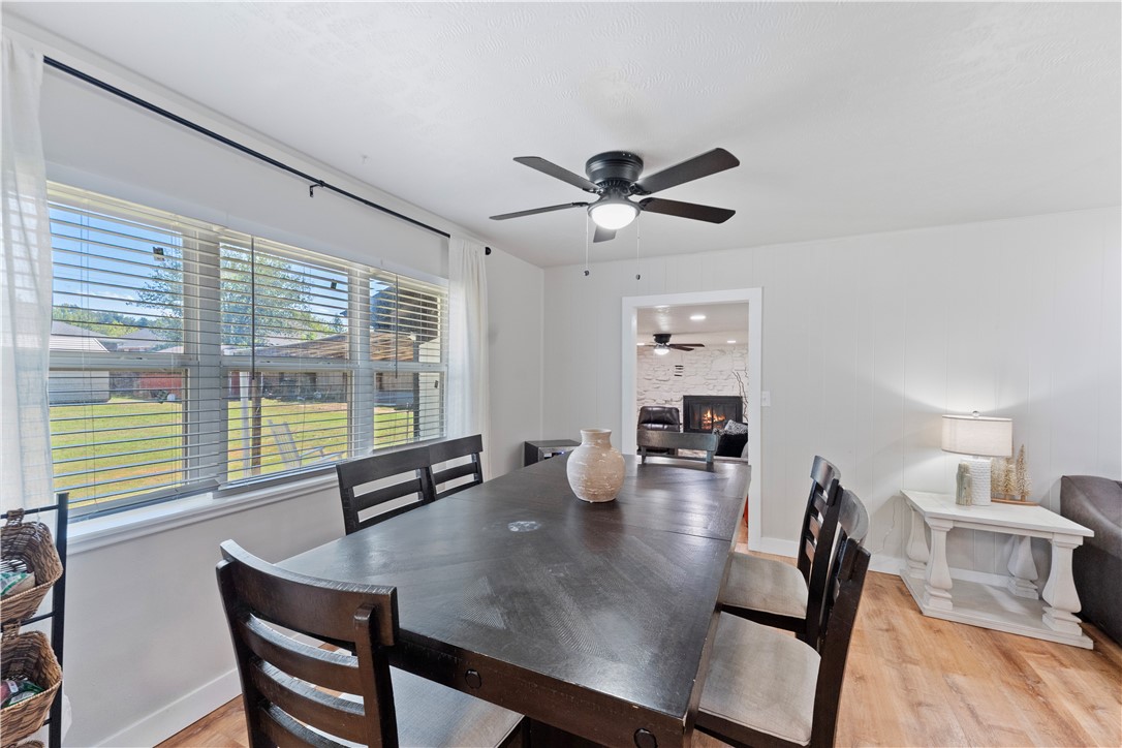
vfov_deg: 81.2
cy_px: 374
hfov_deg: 104.3
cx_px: 561
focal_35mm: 14
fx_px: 436
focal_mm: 14
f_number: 8
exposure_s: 1/30
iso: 2500
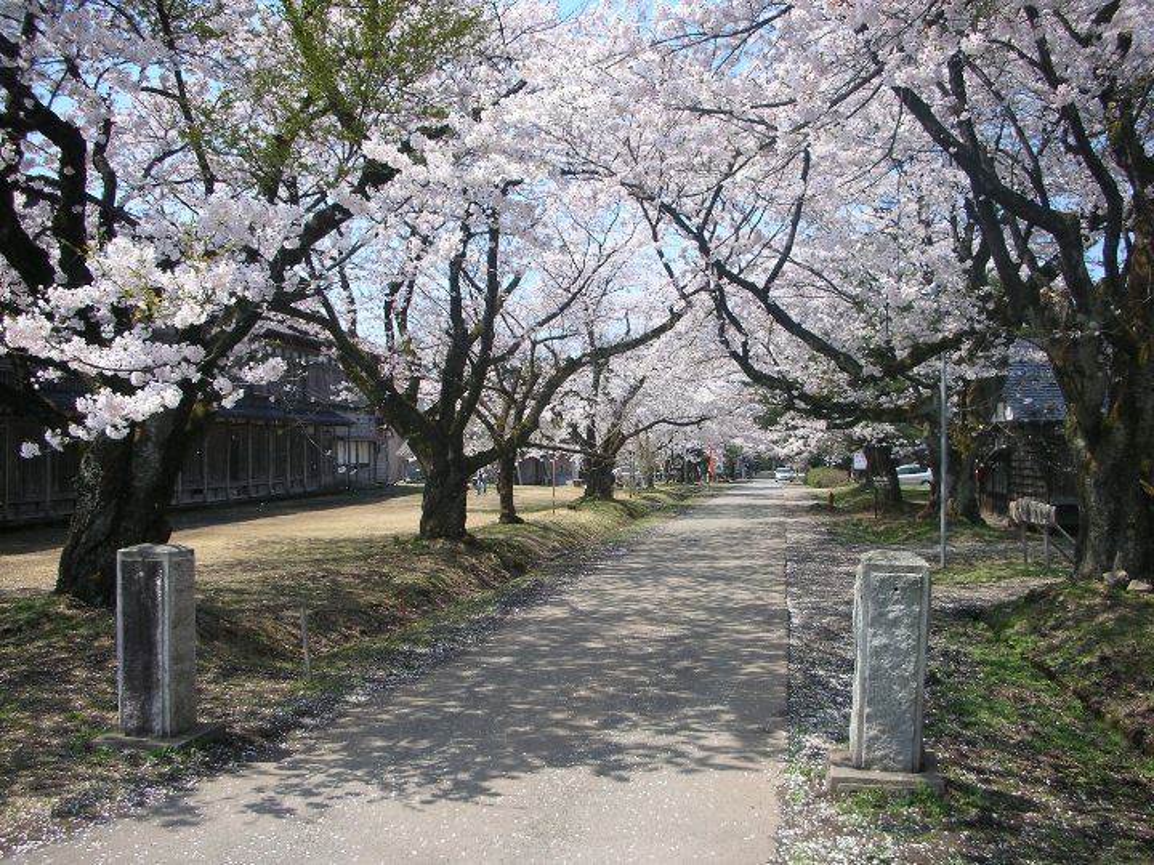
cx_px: 577
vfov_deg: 40.7
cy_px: 432
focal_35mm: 35
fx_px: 1167
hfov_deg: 52.6
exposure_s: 1/62
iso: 50
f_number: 8.5
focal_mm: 5.8
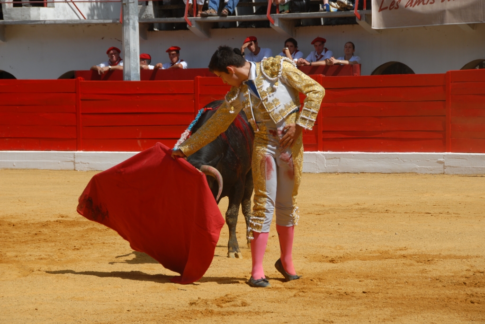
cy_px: 162
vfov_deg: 8.7
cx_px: 242
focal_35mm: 158
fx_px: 2124
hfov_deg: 13.0
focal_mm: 105
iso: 100
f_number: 6.7
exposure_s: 1/350
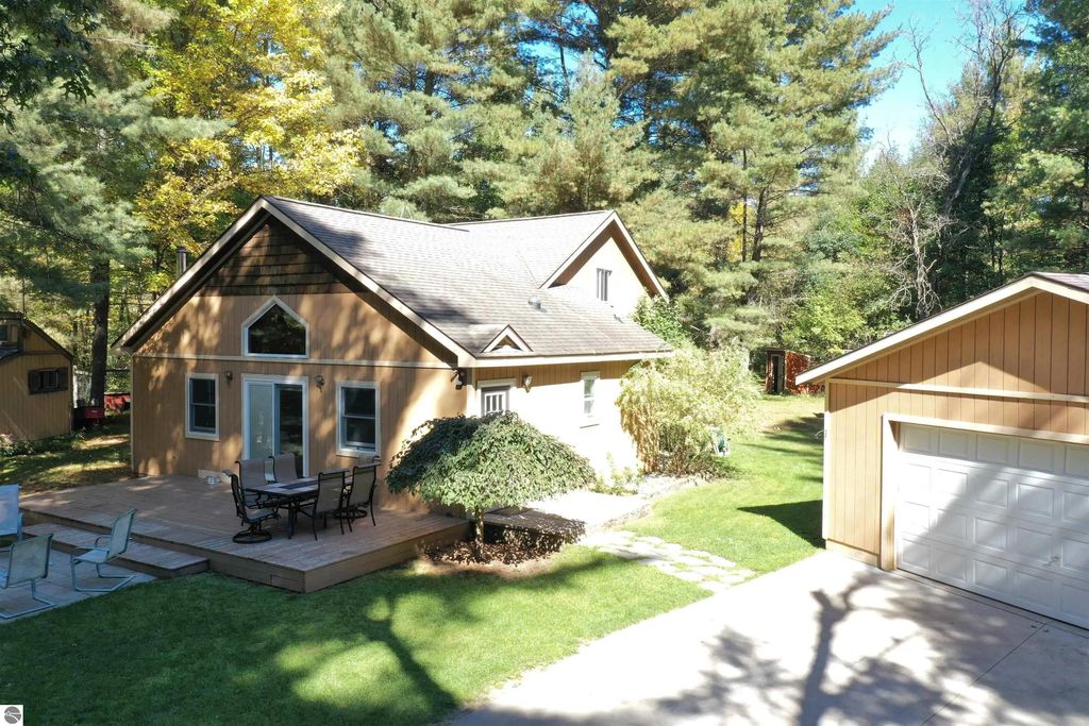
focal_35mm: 28
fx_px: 847
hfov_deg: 65.5
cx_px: 544
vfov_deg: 46.4
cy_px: 363
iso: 100
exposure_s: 1/60
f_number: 7.1
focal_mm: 10.26
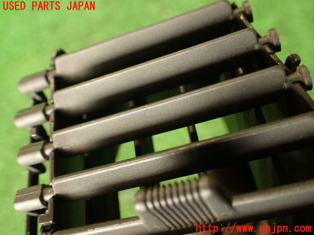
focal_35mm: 32
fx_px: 290
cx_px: 157
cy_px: 118
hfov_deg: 56.8
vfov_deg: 44.2
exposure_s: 1/30
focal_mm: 5.79
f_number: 2.4
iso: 200
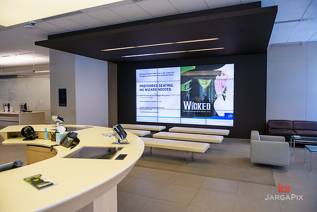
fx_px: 211
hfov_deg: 73.7
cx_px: 158
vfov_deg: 53.2
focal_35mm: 24
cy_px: 106
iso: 400
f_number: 3.2
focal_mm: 24
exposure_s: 1/125
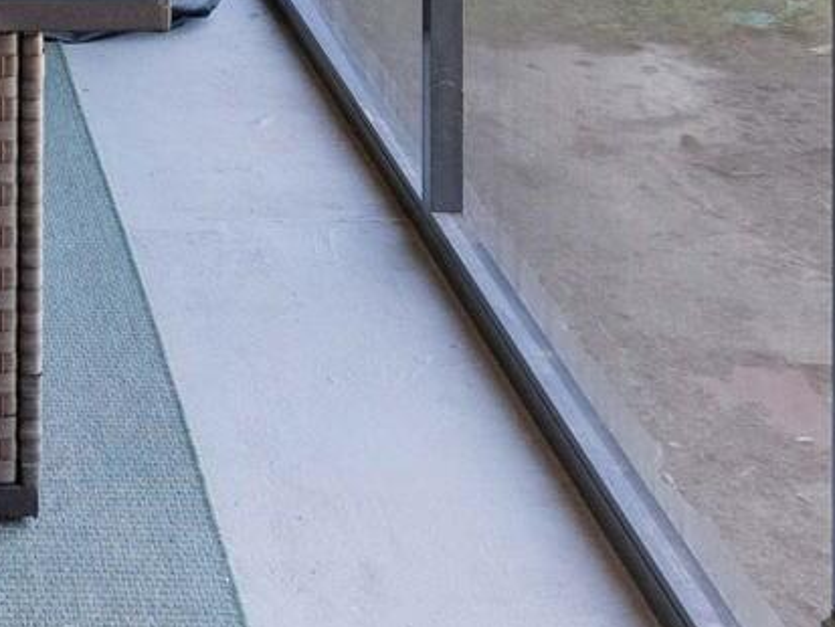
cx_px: -182
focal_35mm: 99
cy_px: -588
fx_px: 2389
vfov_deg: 13.1
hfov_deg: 18.7
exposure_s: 1/15
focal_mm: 17
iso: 320
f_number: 8
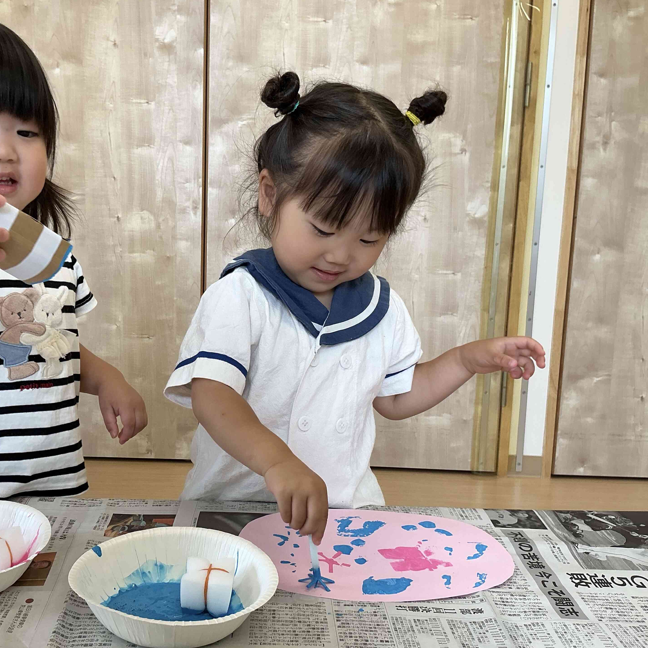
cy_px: 319
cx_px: 219
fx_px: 741
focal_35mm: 35
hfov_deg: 46.5
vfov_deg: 47.2
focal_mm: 3
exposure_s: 1/120
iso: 40
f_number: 1.8
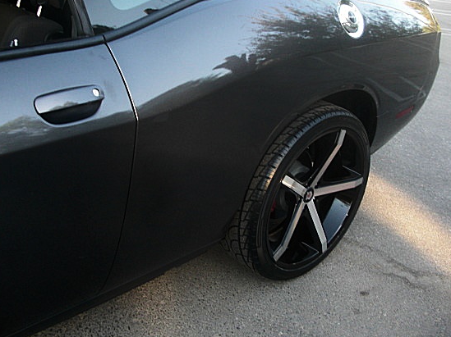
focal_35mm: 42
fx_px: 547
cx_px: 225
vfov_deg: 34.3
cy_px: 145
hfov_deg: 44.8
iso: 100
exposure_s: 1/80
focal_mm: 6.3
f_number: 2.8
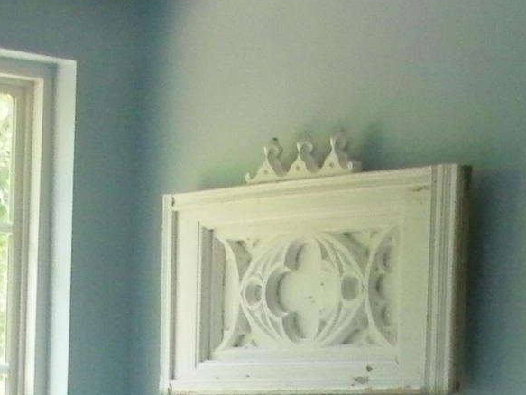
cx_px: 163
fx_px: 2189
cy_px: 915
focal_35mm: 144
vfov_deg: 9.3
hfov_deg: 13.7
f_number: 3.5
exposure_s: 1/50
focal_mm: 5
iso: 160
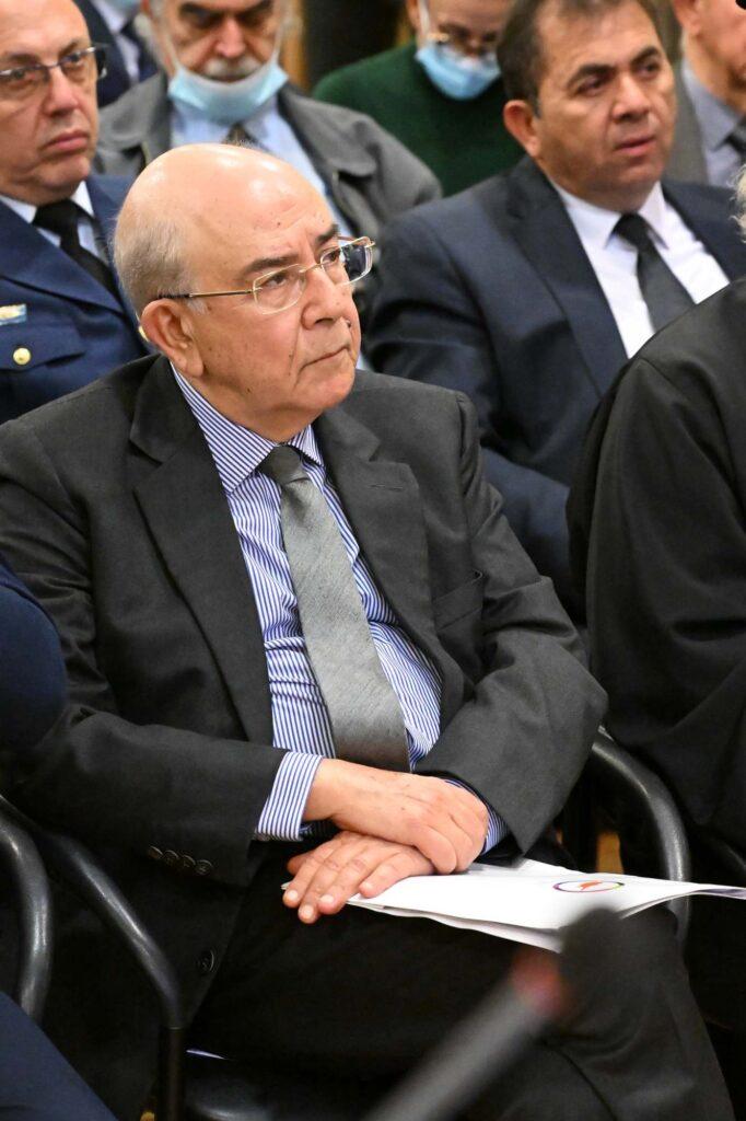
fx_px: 5598
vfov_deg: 11.4
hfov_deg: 7.6
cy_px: 560
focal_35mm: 180
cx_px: 373
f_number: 5.6
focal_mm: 120
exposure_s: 1/200
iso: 16000
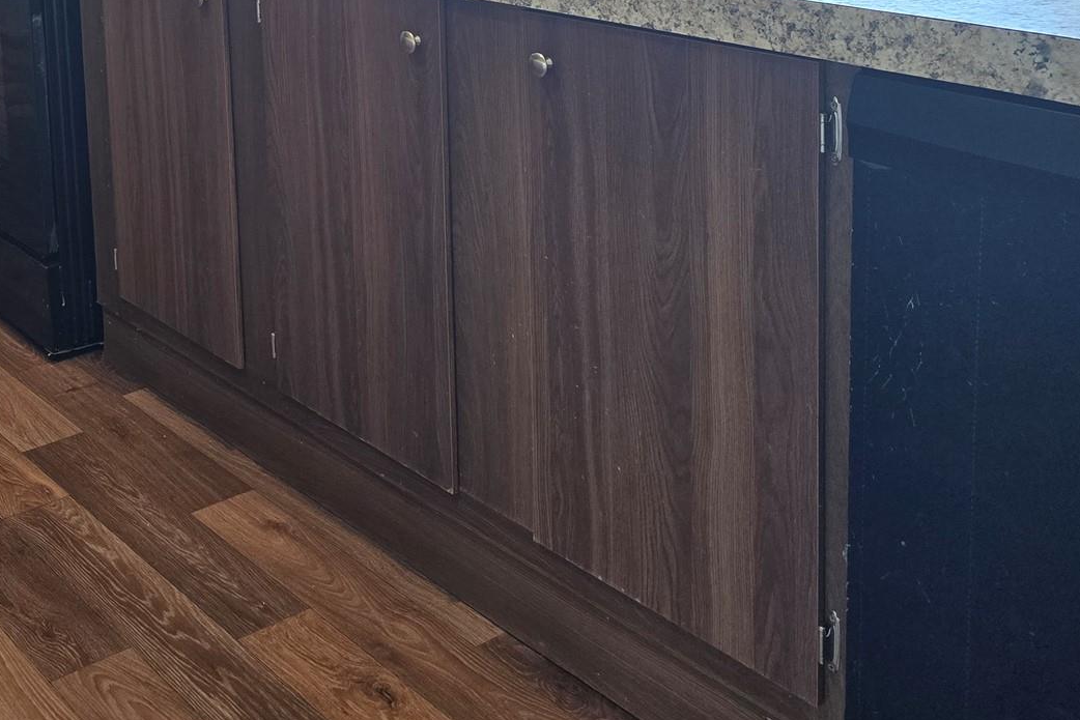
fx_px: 1410
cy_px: -70
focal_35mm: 47
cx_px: 92
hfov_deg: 38.8
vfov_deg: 26.4
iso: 160
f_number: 1.7
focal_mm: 6.3
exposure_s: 1/120
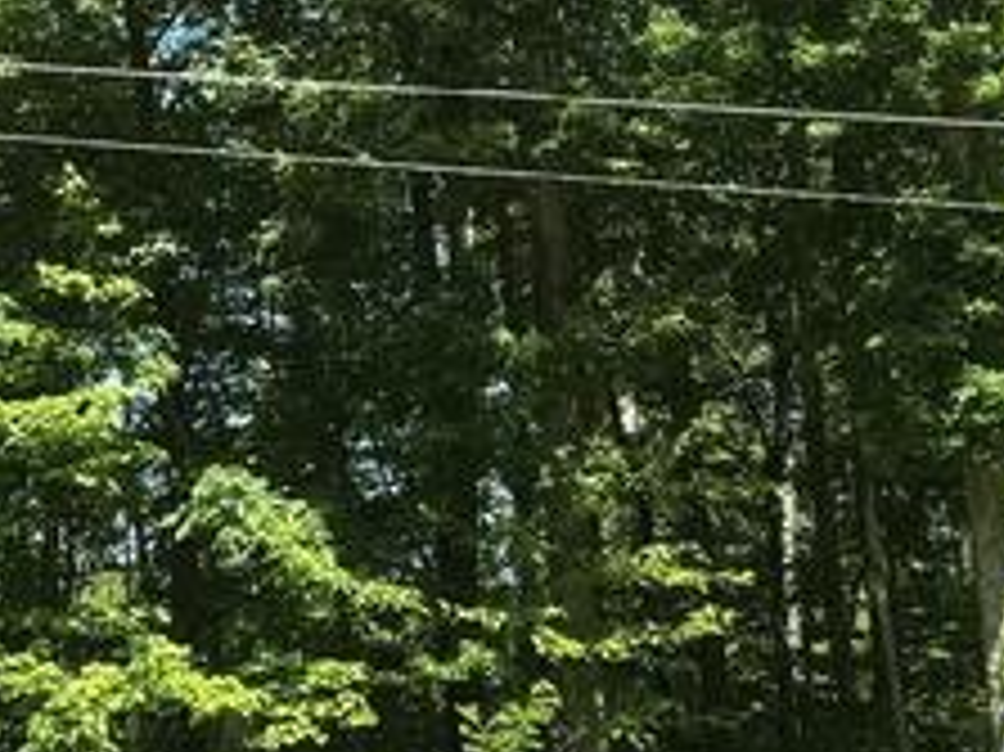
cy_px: -153
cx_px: 254
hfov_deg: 21.1
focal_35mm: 92
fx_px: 2667
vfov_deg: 15.5
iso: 80
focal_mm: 6.76
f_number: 1.78
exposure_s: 1/685
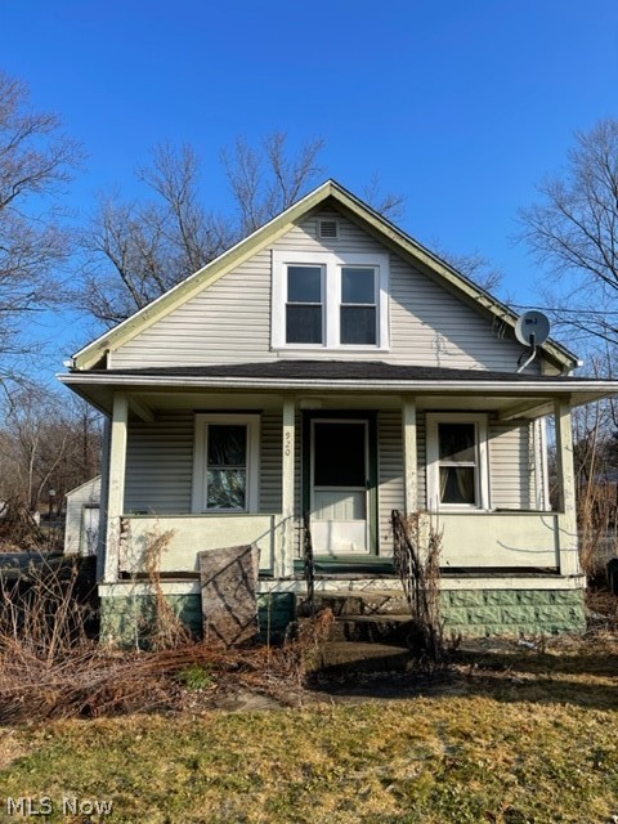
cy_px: 412
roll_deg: -0.2
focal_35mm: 26
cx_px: 309
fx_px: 619
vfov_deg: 67.3
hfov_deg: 53.1
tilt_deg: +7.9
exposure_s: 1/2597
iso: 32
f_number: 1.6
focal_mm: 5.1
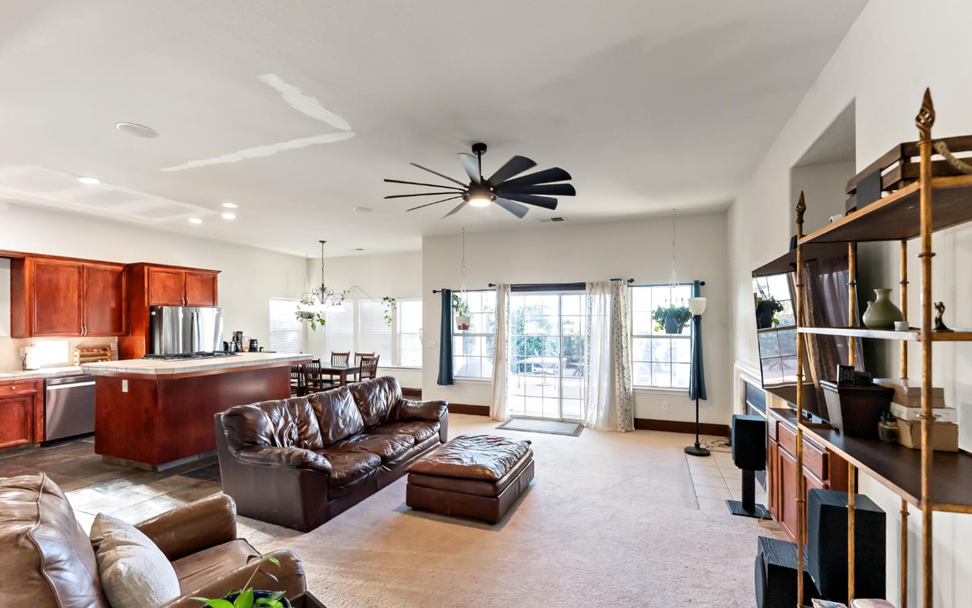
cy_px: 335
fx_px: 397
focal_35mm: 15
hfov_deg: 101.5
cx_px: 492
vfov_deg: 74.6
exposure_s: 1/160
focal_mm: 14
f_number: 3.5
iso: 1250
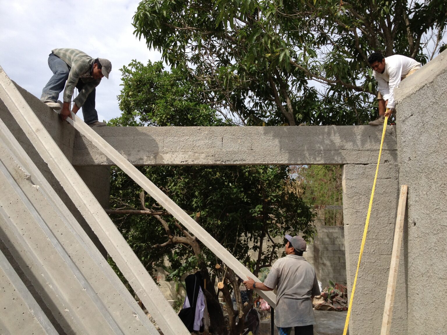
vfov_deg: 40.7
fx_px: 452
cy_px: 168
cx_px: 224
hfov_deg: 52.6
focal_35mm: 35
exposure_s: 1/1727
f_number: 2.4
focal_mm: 4.28
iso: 50
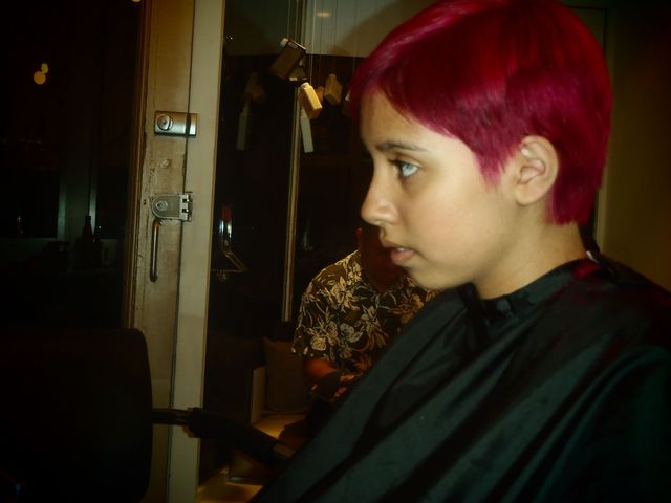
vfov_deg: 28.0
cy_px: 252
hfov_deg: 36.8
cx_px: 336
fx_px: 1008
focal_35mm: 52
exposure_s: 1/40
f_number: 5
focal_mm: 9.39
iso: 200
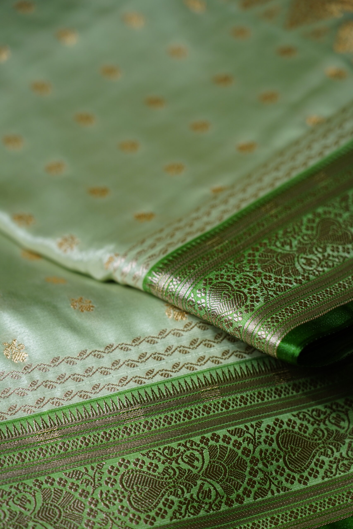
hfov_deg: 13.0
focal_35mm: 105
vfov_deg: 19.5
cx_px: 176
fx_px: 1544
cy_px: 264
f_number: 4
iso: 500
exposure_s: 1/200
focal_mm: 105
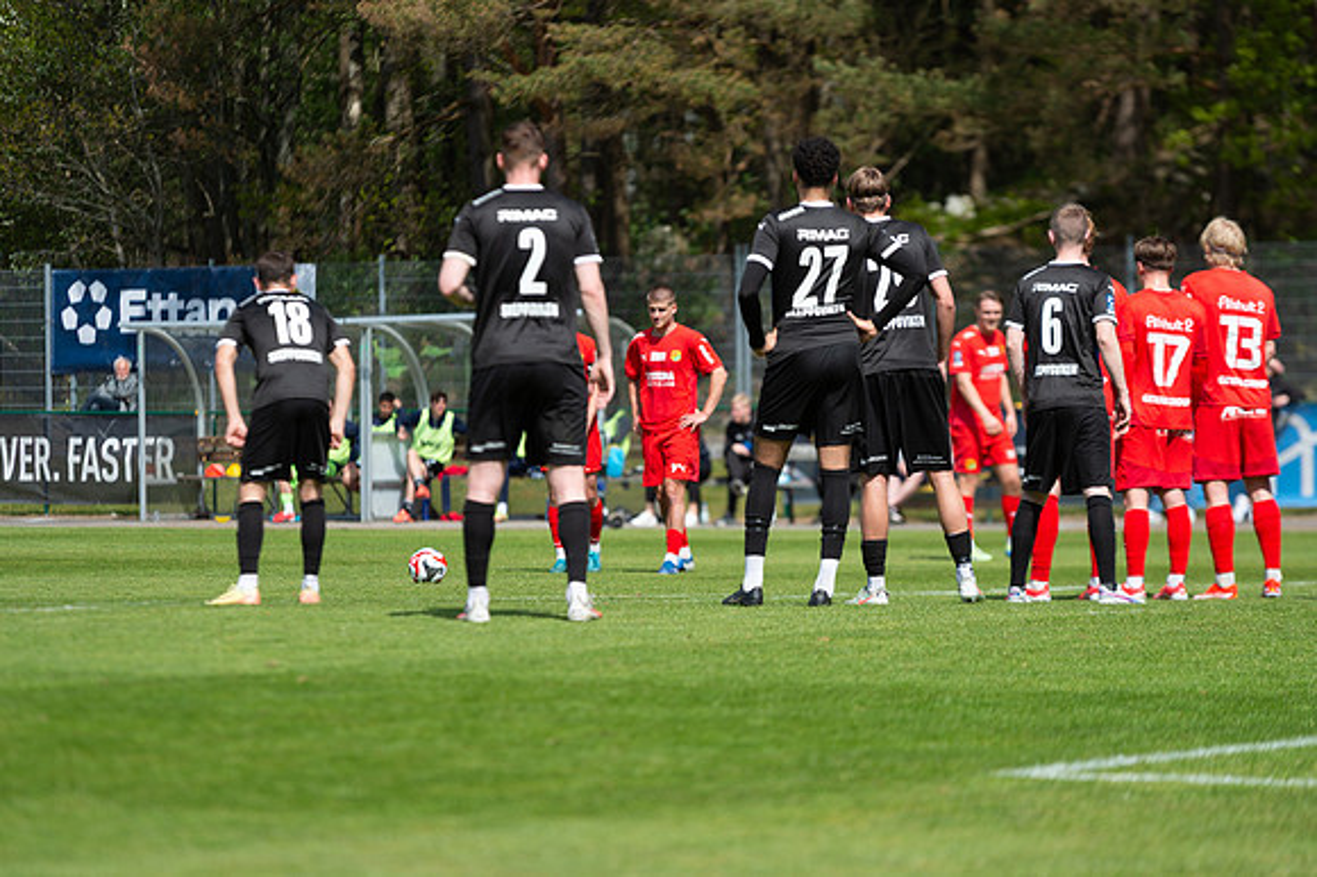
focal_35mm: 211
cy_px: 438
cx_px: 658
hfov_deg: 9.7
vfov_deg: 6.5
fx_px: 7724
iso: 100
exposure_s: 1/1600
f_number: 3.5
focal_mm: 200
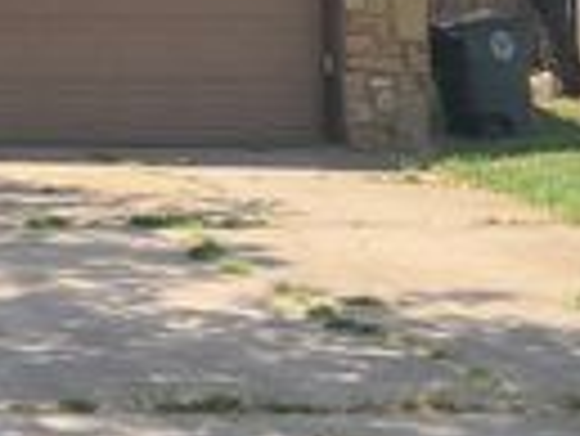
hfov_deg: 15.9
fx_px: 1878
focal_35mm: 112
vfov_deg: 12.8
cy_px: -119
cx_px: -328
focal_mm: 3
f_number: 1.8
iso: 16
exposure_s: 1/855
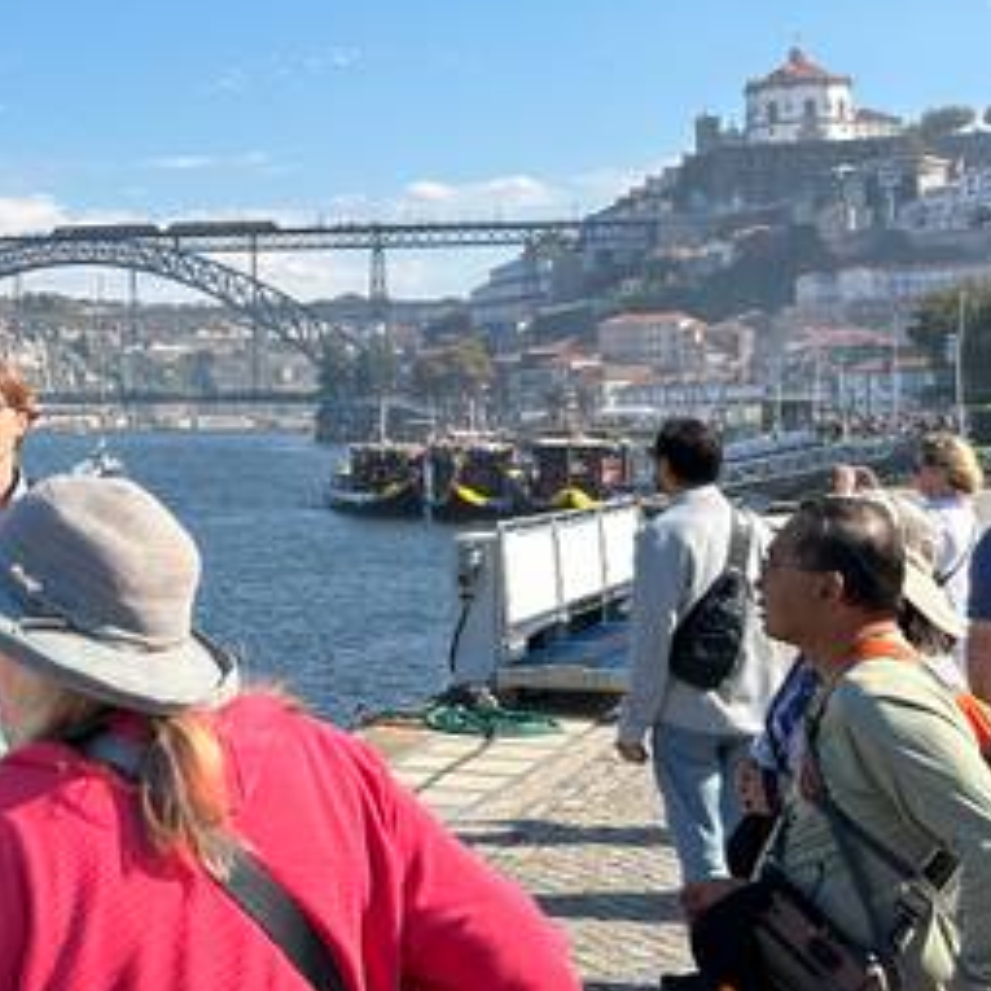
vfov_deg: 26.3
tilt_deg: +2.5
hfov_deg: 24.8
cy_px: 315
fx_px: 2105
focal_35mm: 65
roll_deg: +1.1
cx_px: -70
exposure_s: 1/3968
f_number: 1.5
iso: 50
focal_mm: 5.7
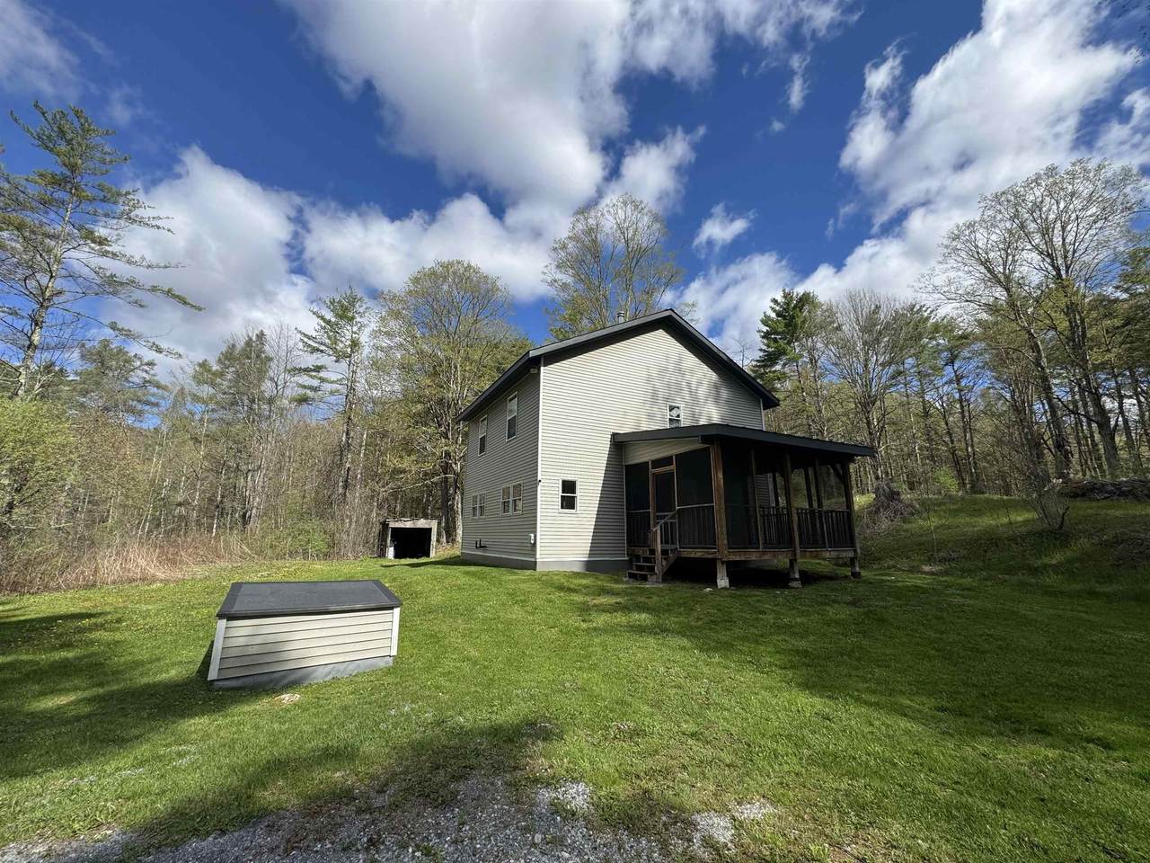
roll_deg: -0.4
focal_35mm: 14
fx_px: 465
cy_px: 432
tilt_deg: +12.8
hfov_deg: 102.1
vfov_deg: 85.7
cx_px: 575
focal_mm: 2.22
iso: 50
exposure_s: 1/1832
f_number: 2.2
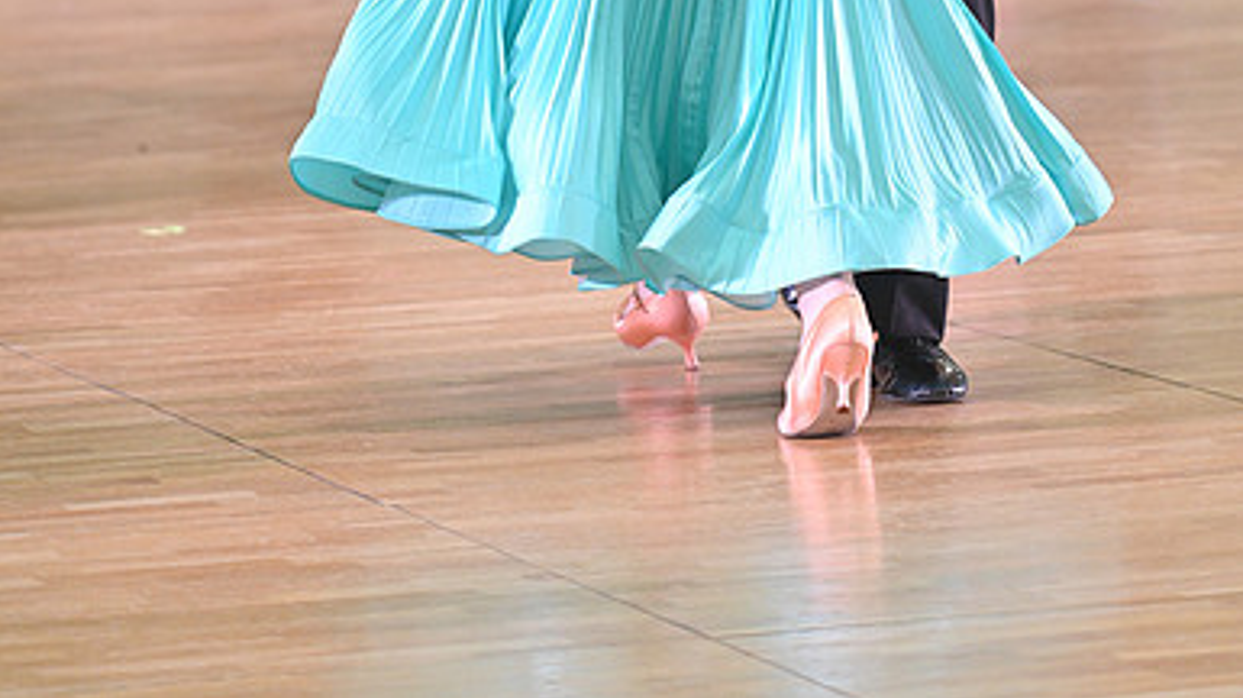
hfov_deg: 9.4
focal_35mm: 229
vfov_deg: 5.3
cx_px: 622
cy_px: -233
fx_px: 7543
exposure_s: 1/320
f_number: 4
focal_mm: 145
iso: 3200
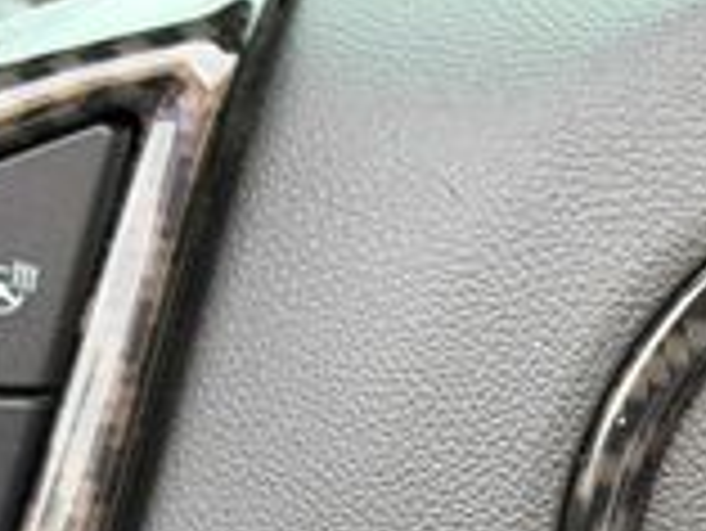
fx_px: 4001
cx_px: 661
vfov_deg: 7.5
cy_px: 702
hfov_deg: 10.0
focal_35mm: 196
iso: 64
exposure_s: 1/189
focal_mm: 6.76
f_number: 1.78
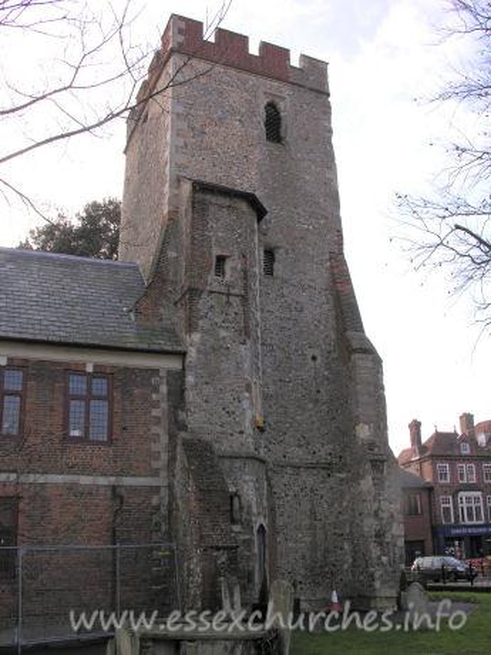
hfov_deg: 40.7
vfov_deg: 52.6
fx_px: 662
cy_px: 328
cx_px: 246
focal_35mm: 35
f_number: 5
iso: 50
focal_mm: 8.9
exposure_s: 1/125
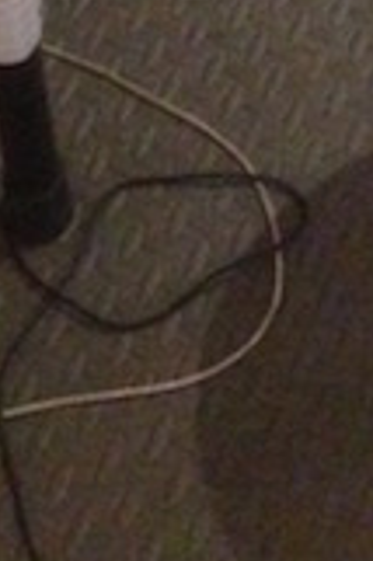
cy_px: -742
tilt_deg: -34.4
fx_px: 2554
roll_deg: +1.1
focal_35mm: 164
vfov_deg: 10.8
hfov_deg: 8.3
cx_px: 408
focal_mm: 4.12
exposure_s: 1/15
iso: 800
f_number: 2.4
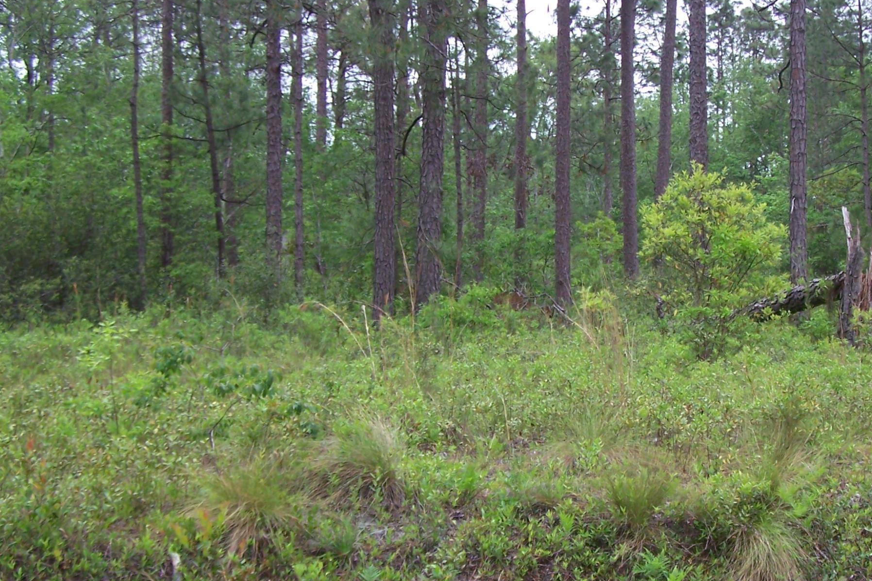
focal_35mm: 66
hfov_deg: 30.3
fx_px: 1599
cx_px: 588
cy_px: 362
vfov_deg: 20.6
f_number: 2.8
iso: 64
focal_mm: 6.3
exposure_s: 1/200
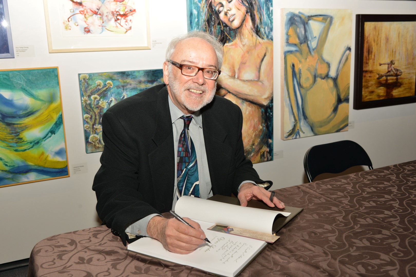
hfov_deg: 54.4
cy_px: 138
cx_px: 208
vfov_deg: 37.9
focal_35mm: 35
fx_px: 404
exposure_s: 1/250
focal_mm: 35
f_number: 6.3
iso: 500
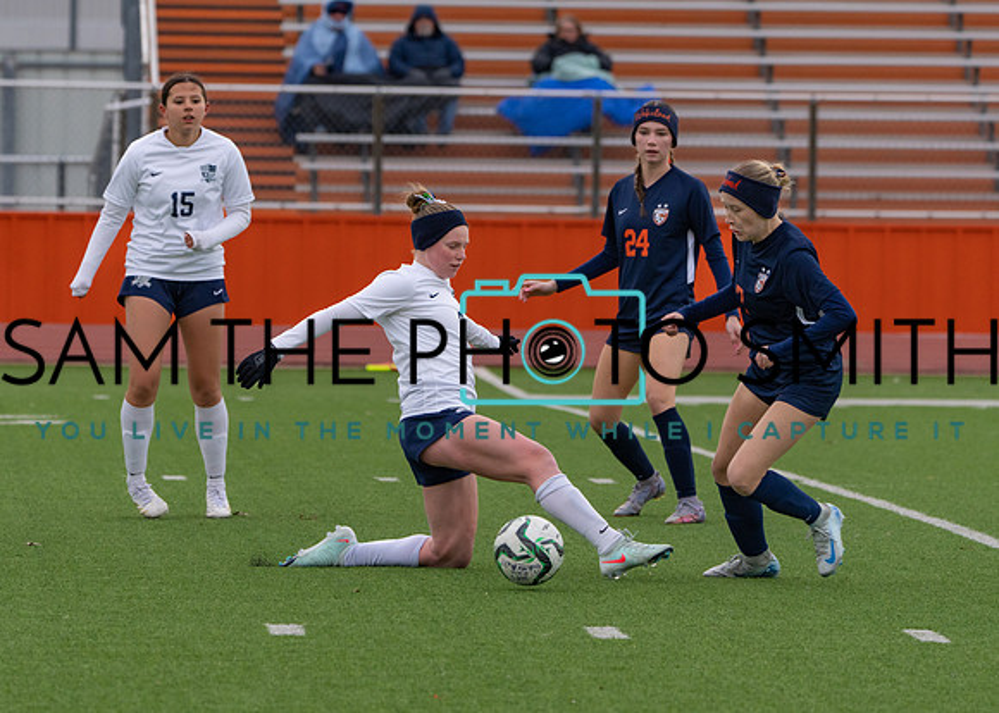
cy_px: 276
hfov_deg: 6.4
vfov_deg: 4.5
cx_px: 456
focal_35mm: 317
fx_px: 8997
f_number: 5.6
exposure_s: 1/1250
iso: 800
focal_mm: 235
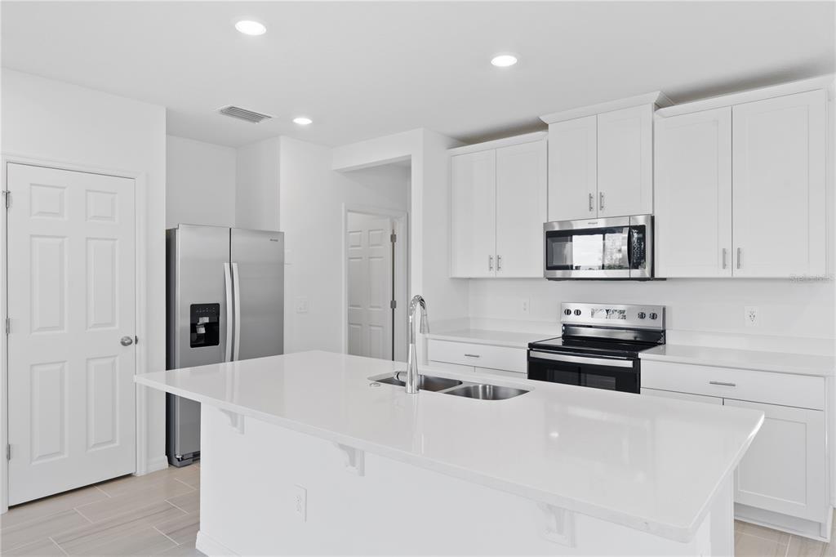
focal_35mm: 22
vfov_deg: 57.2
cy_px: 278
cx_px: 418
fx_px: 511
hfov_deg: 78.6
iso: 100
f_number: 9
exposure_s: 1/3
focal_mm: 22
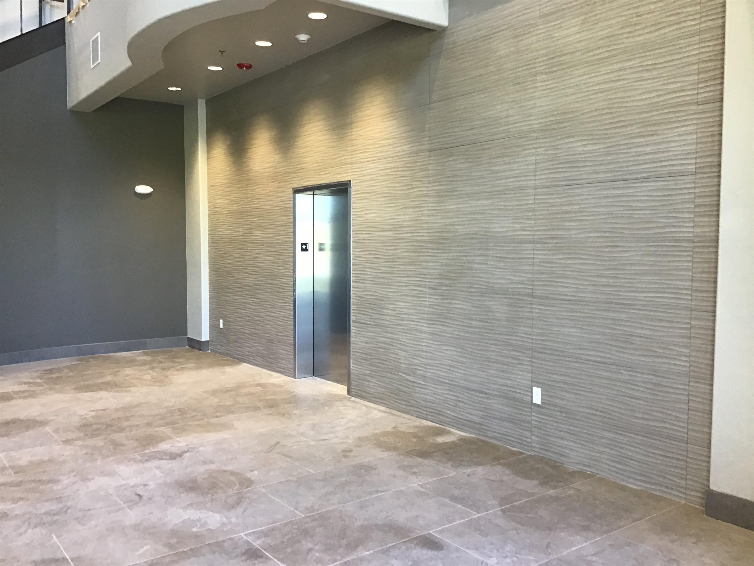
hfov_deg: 58.4
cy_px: 283
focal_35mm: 31
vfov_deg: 45.4
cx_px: 377
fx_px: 675
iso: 80
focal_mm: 3.3
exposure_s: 1/30
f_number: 2.4
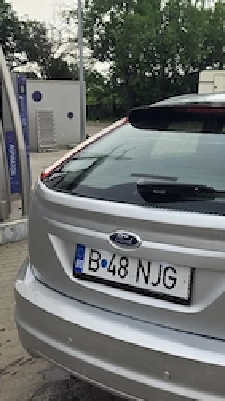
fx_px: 425
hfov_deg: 27.7
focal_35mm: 40
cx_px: 233
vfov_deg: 49.9
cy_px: 144
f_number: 1.7
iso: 80
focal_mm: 6.3
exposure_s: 1/2500
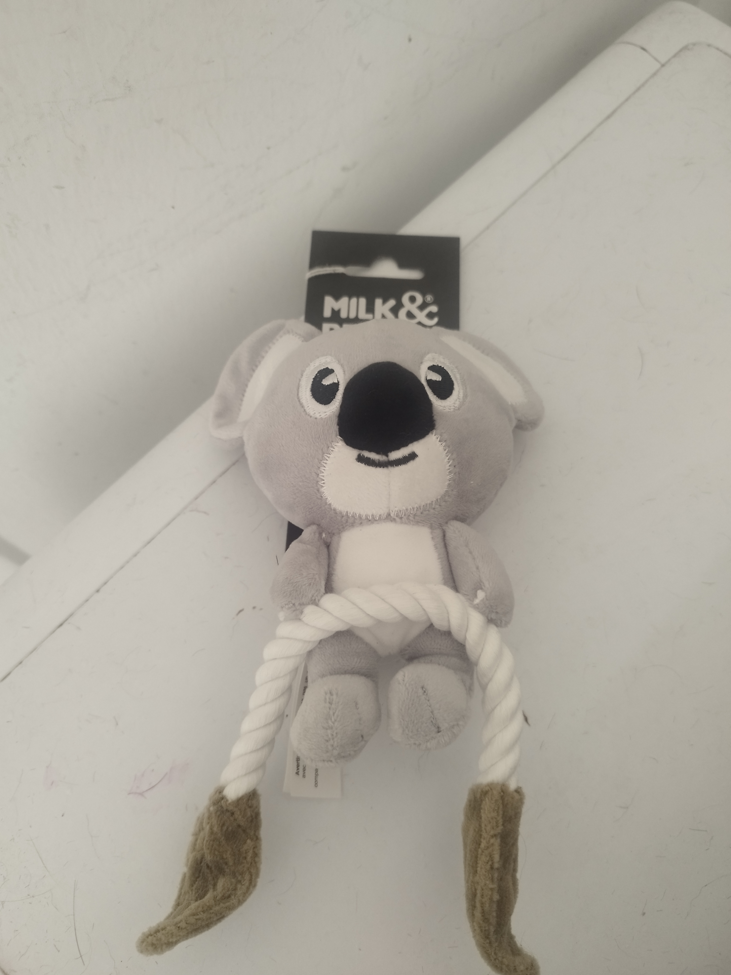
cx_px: 366
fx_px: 676
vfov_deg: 71.6
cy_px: 488
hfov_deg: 56.8
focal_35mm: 24
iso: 570
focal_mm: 5.89
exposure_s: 1/50
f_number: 1.89
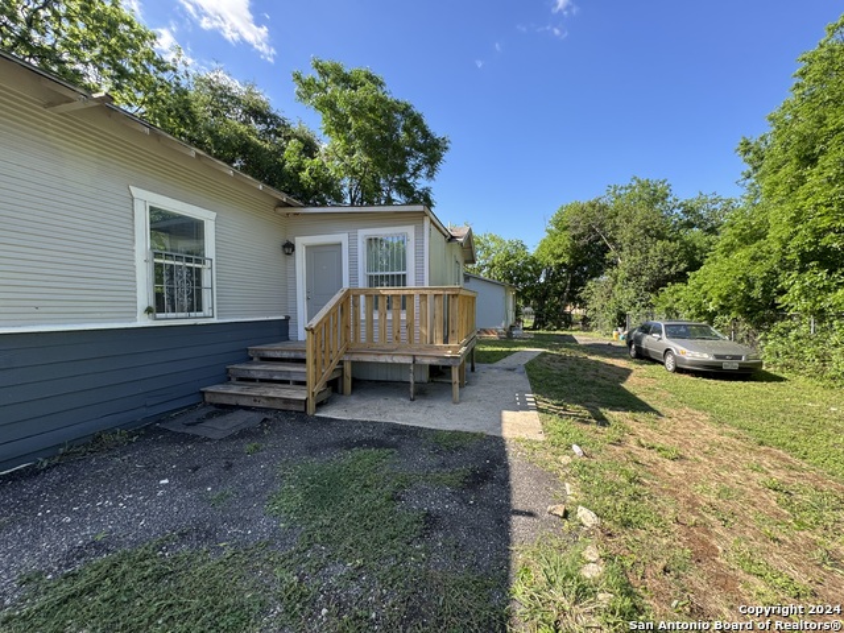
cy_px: 316
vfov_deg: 85.7
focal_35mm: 14
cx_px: 422
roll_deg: +0.9
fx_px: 341
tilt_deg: -2.3
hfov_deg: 102.1
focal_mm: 2.22
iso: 40
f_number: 2.2
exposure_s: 1/331
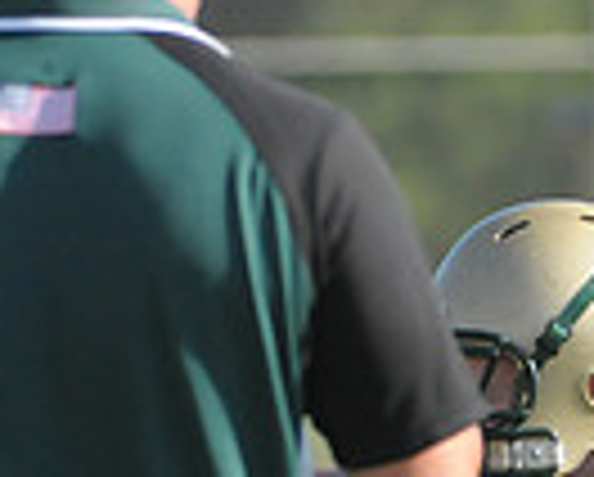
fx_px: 22782
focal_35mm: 1294
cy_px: 839
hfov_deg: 1.5
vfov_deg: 1.2
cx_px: 842
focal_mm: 210
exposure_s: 1/6400
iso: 1600
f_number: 4
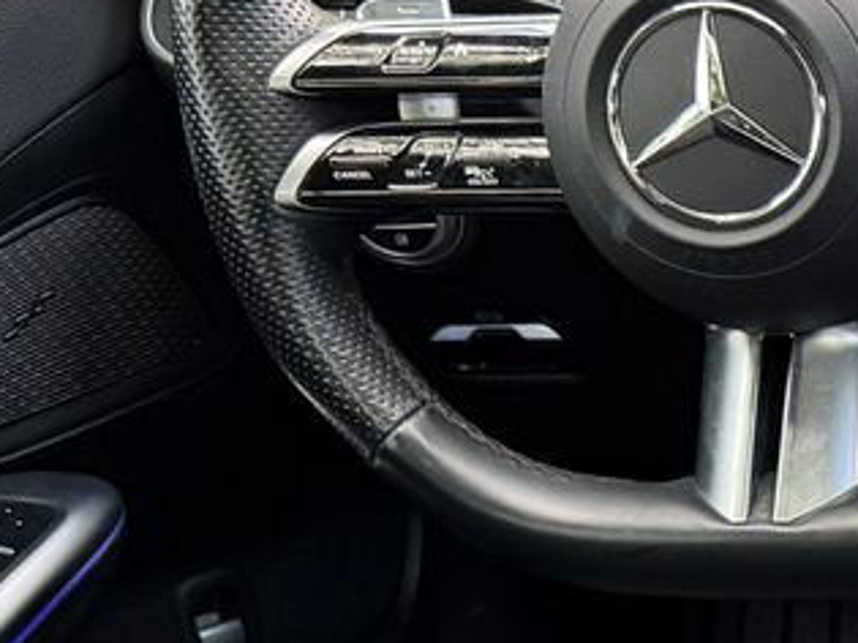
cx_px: 1727
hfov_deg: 13.7
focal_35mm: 122
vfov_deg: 11.8
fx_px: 3023
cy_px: 864
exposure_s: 1/121
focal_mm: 6.76
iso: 125
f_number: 1.78
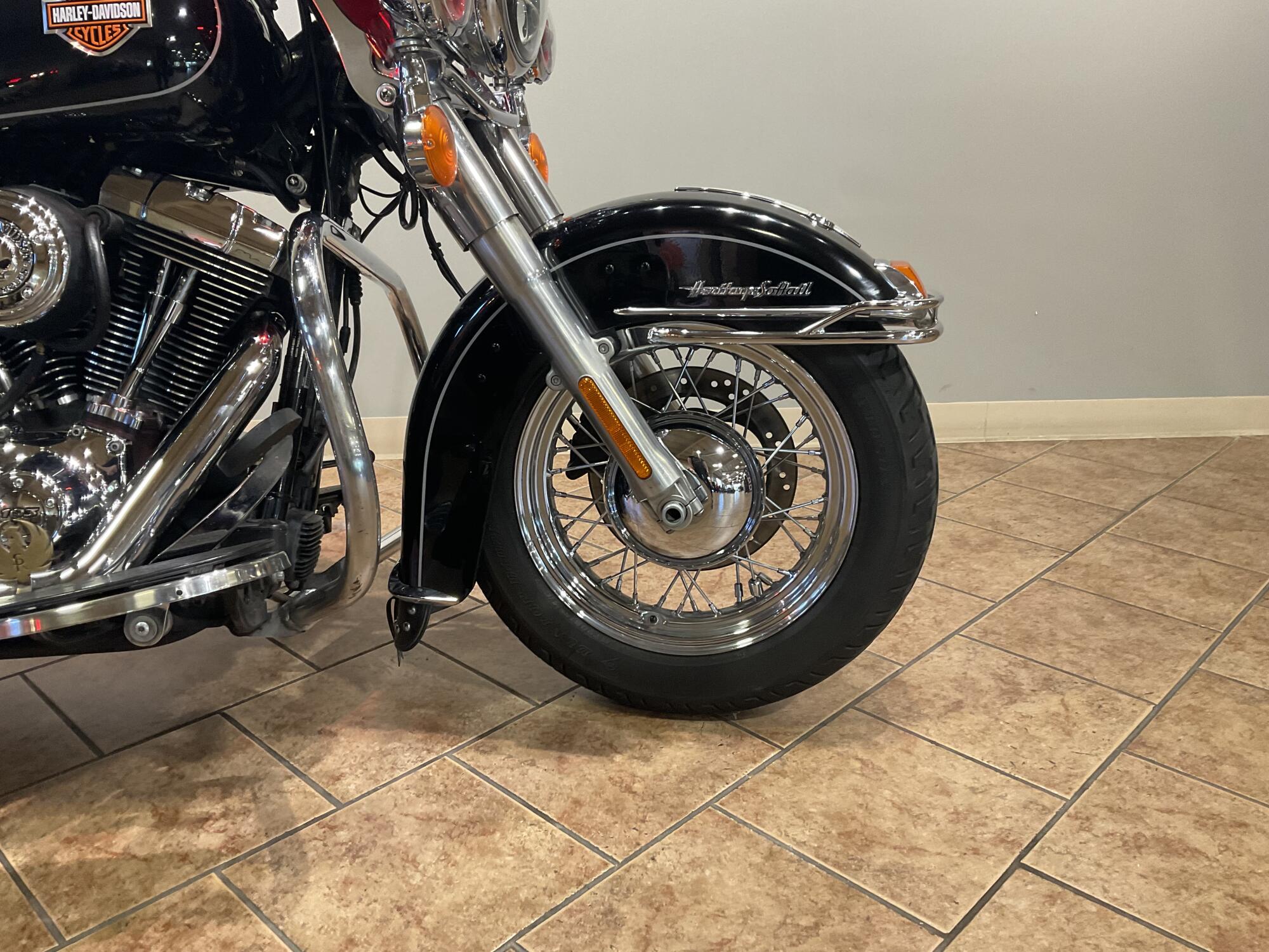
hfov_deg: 61.7
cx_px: 634
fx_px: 1063
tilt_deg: -19.4
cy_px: 476
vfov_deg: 48.2
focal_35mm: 29
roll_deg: -0.5
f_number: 1.8
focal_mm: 3
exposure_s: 1/60
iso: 125
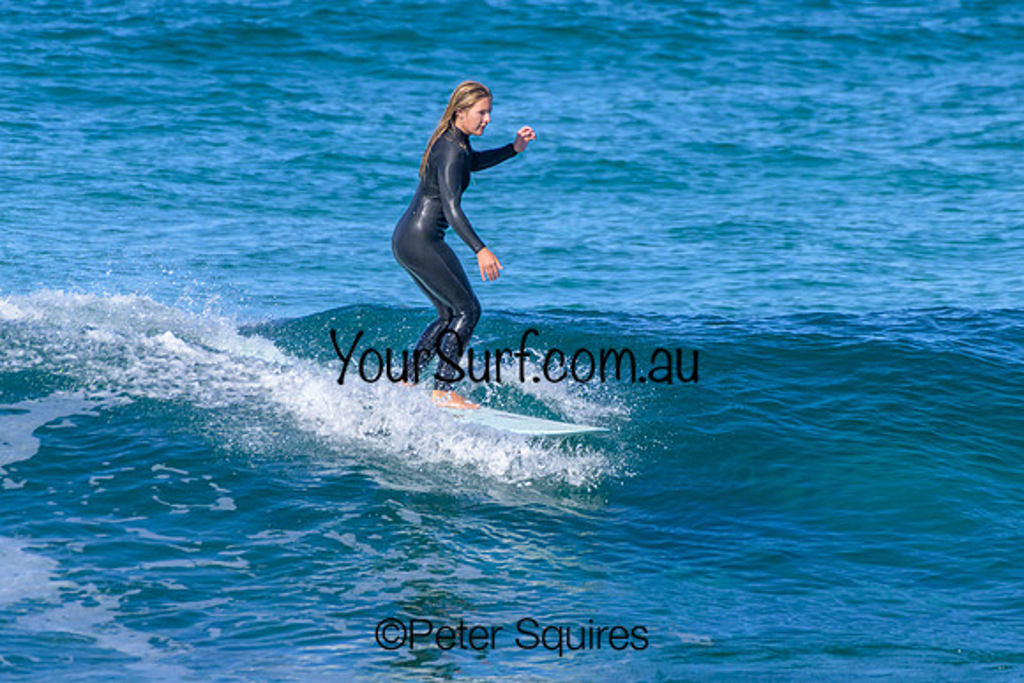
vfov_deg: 1.4
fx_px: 28450
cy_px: 342
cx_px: 512
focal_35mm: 1000
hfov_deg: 2.1
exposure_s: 1/2000
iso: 1400
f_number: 11
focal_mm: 1000
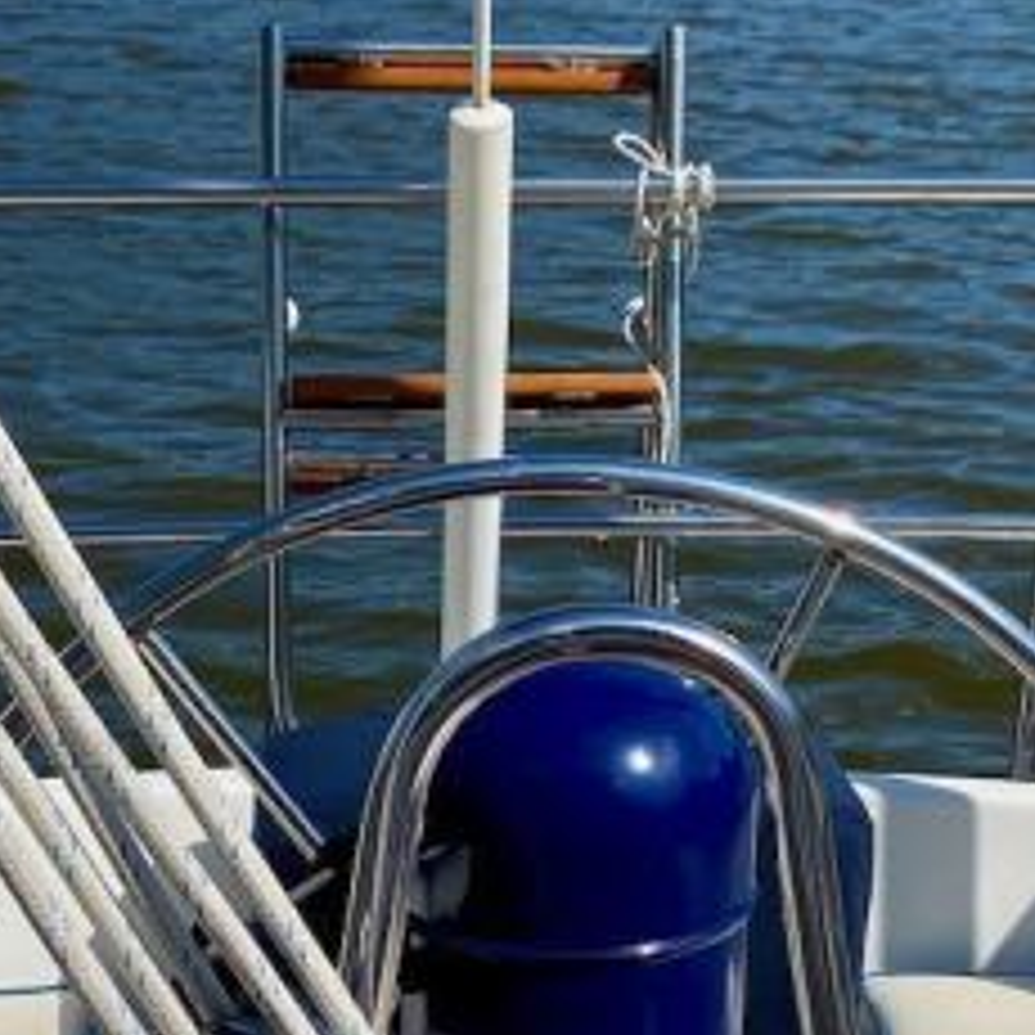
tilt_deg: -23.8
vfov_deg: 20.8
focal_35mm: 80
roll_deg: -0.9
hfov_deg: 21.6
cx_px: 464
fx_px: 2706
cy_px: 1094
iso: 32
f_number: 1.8
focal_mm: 4.25
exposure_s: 1/6061
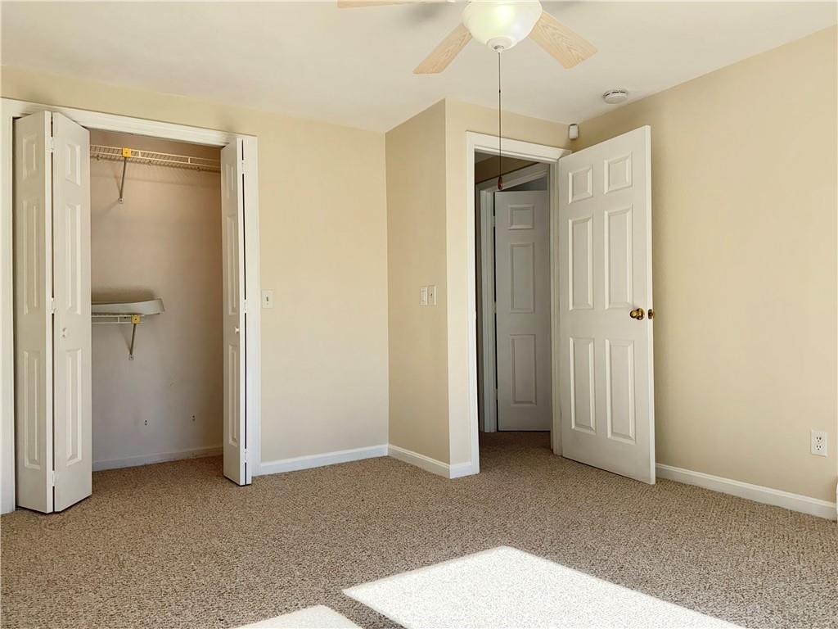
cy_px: 314
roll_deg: +0.5
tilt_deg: +0.9
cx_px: 419
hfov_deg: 71.6
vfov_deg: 56.8
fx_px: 581
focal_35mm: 24
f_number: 1.78
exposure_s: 1/838
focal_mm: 6.76
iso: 64
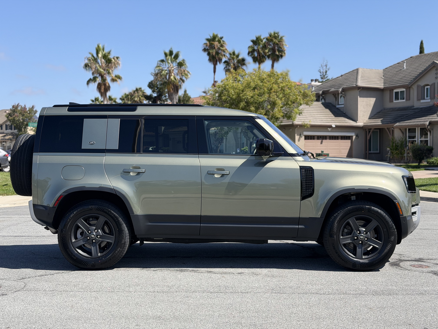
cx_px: 219
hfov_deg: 39.7
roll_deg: -0.3
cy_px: 164
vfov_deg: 30.3
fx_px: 607
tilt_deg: -0.7
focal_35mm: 48
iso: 64
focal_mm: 6.76
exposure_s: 1/3378
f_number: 1.78
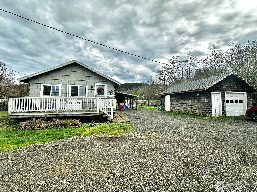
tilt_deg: +3.0
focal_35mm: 14
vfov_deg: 85.7
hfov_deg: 102.1
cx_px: 128
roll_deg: -0.3
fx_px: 104
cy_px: 96
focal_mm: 2.22
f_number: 2.2
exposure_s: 1/849
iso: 40
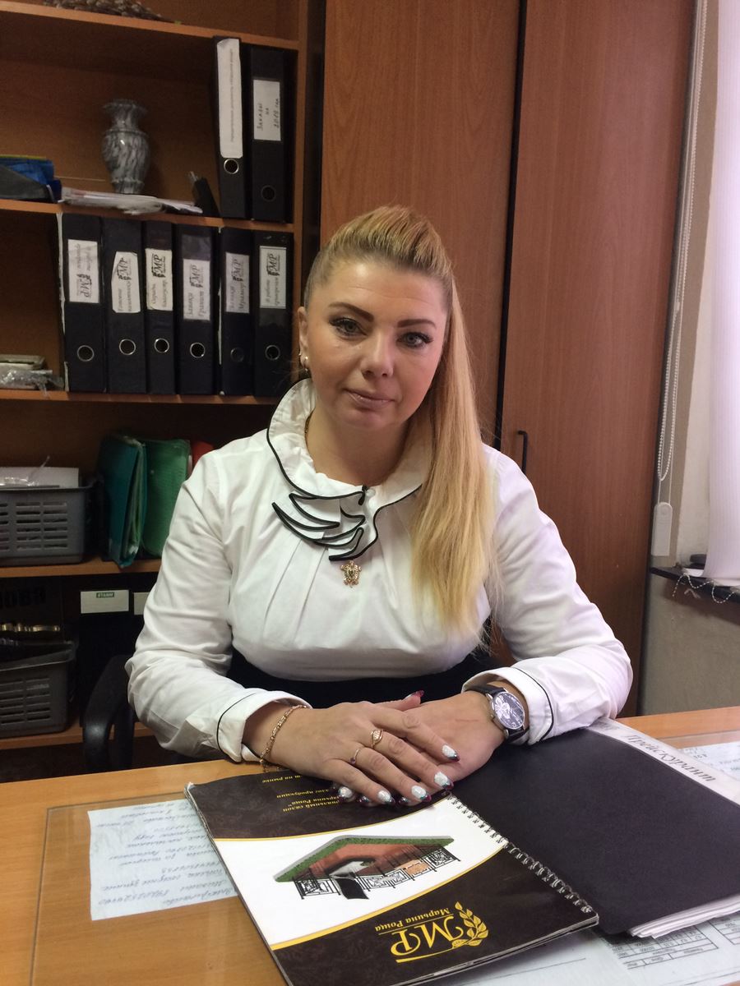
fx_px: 827
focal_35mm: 29
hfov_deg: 48.2
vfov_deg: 61.7
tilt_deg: -8.9
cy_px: 493
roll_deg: -0.5
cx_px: 370
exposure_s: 1/33
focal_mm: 4.15
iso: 160
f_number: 2.2
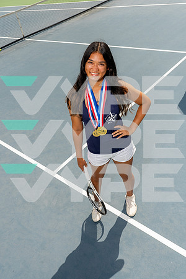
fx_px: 240
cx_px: 93
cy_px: 140
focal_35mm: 31
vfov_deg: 60.3
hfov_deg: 42.3
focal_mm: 31
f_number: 8
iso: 100
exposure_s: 1/250
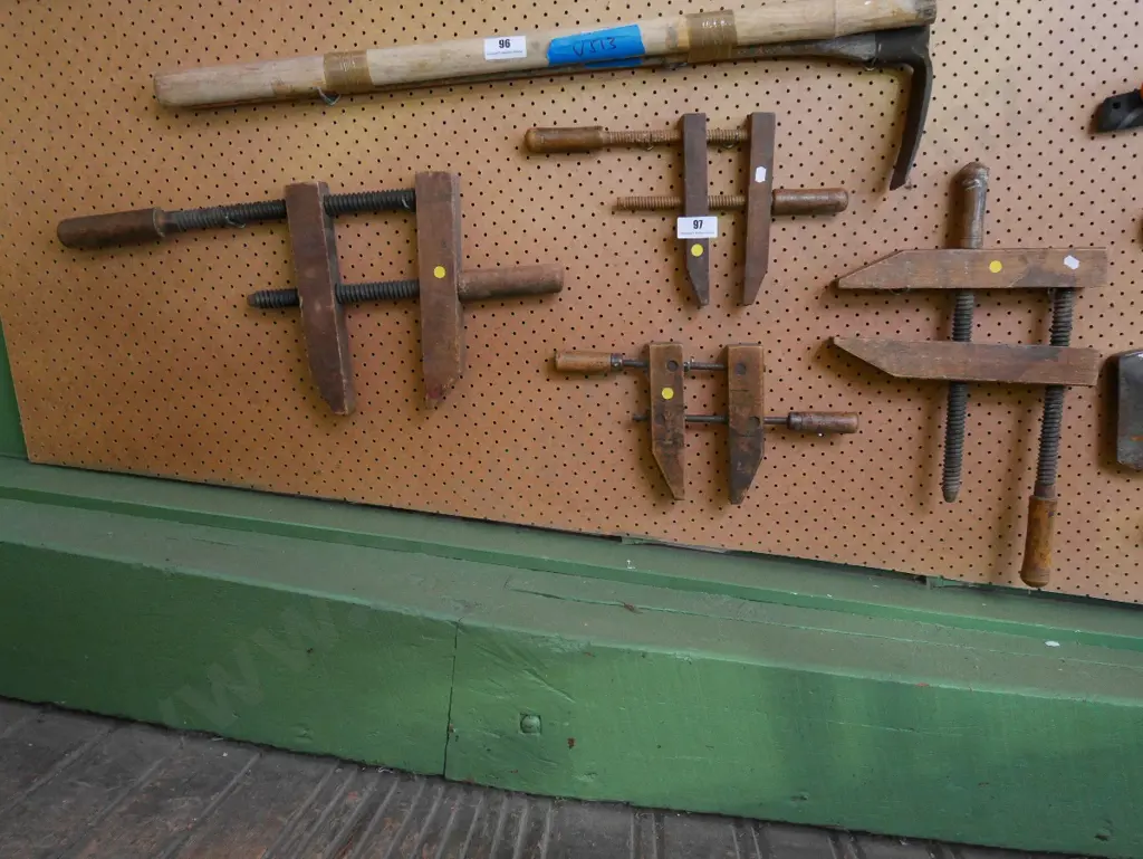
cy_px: 430
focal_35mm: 32
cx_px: 572
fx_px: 1057
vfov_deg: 44.2
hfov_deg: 56.8
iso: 3200
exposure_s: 1/6
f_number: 4
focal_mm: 16
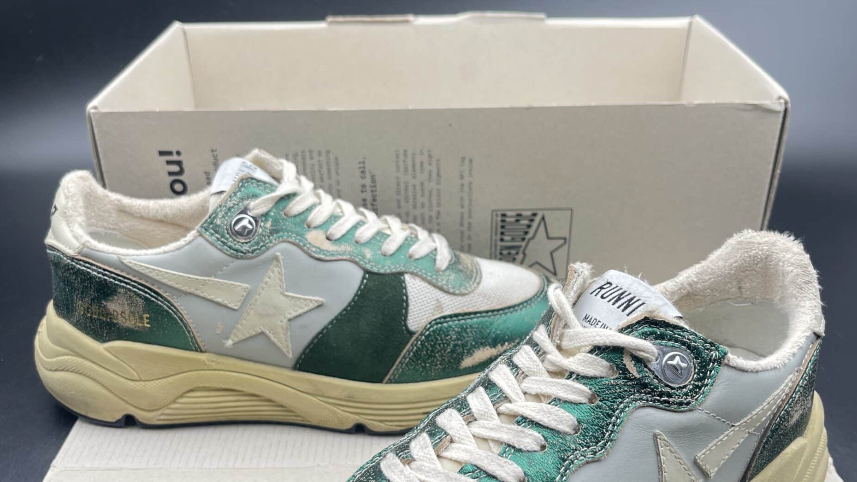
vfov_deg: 30.3
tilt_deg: -32.5
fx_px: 886
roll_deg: +1.3
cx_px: 429
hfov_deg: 51.6
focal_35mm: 39
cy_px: 303
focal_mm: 5.1
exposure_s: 1/153
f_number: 1.6
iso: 32
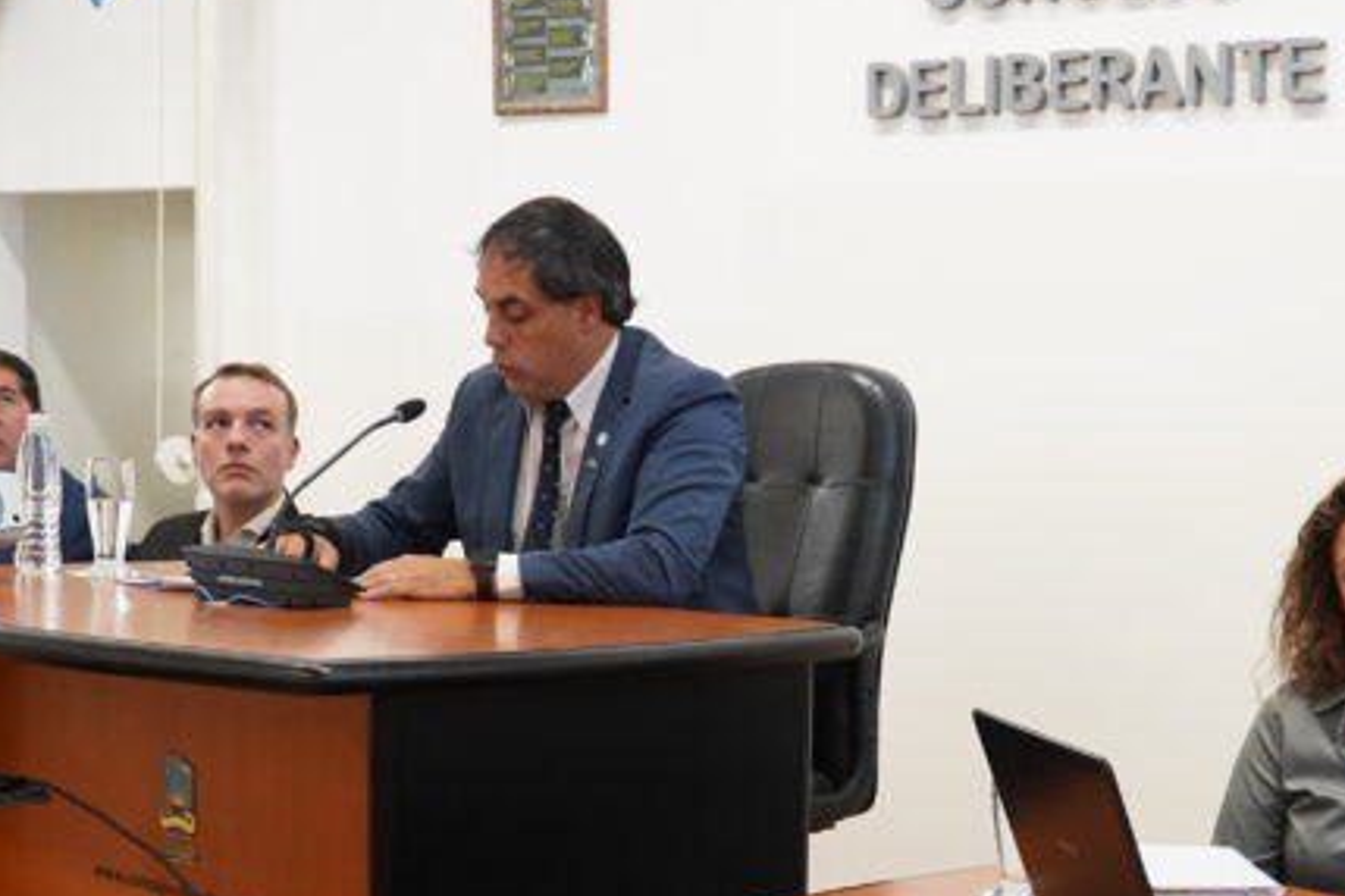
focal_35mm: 74
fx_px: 2765
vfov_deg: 18.3
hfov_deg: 26.9
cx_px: 1044
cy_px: 675
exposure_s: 1/100
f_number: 5
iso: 4000
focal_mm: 31
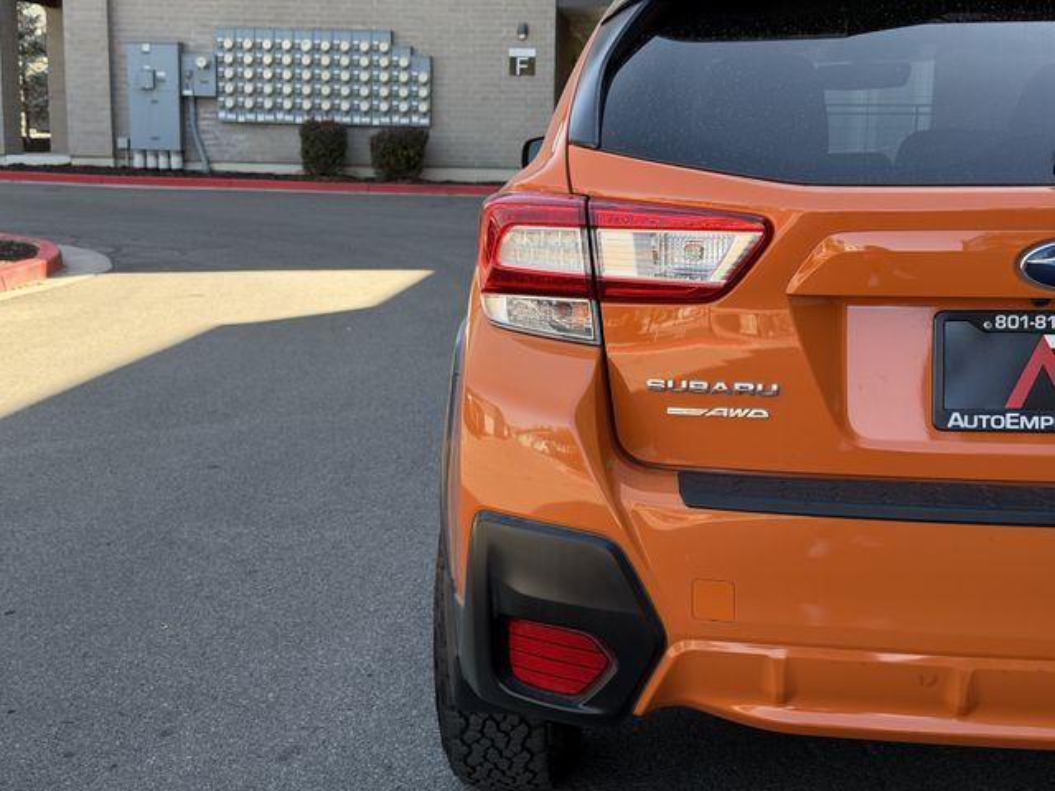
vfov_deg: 30.3
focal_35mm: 48
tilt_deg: -9.0
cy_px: 396
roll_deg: -1.6
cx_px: 528
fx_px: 1463
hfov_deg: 39.7
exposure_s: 1/420
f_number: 1.78
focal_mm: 6.76
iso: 80
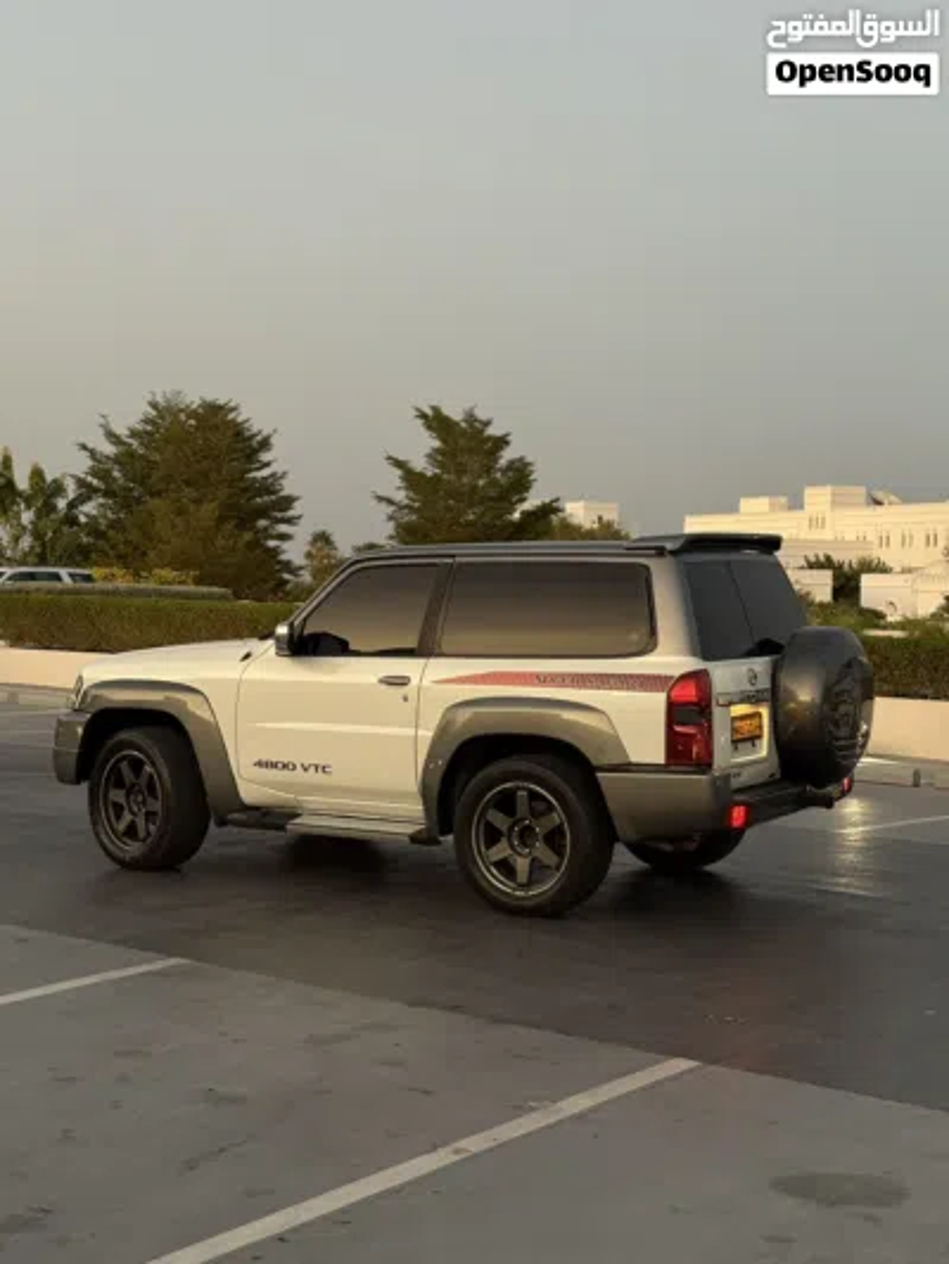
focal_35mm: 52
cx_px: 474
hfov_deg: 28.0
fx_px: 1900
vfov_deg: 36.8
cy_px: 632
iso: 200
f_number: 1.6
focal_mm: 5.96
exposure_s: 1/40
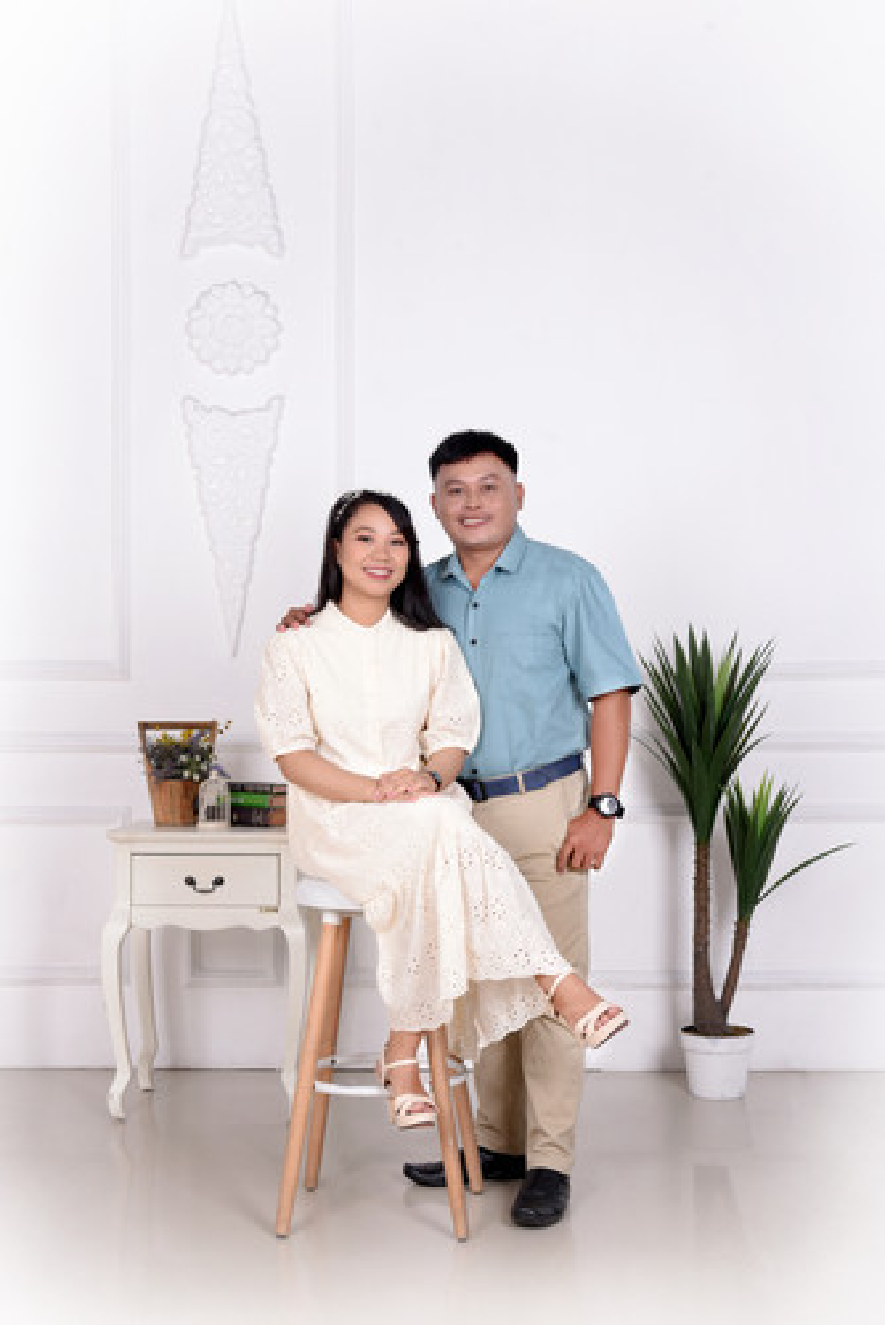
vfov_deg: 39.6
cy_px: 662
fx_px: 1841
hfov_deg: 27.0
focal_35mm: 50
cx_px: 442
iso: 400
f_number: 9
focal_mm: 50
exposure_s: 1/125
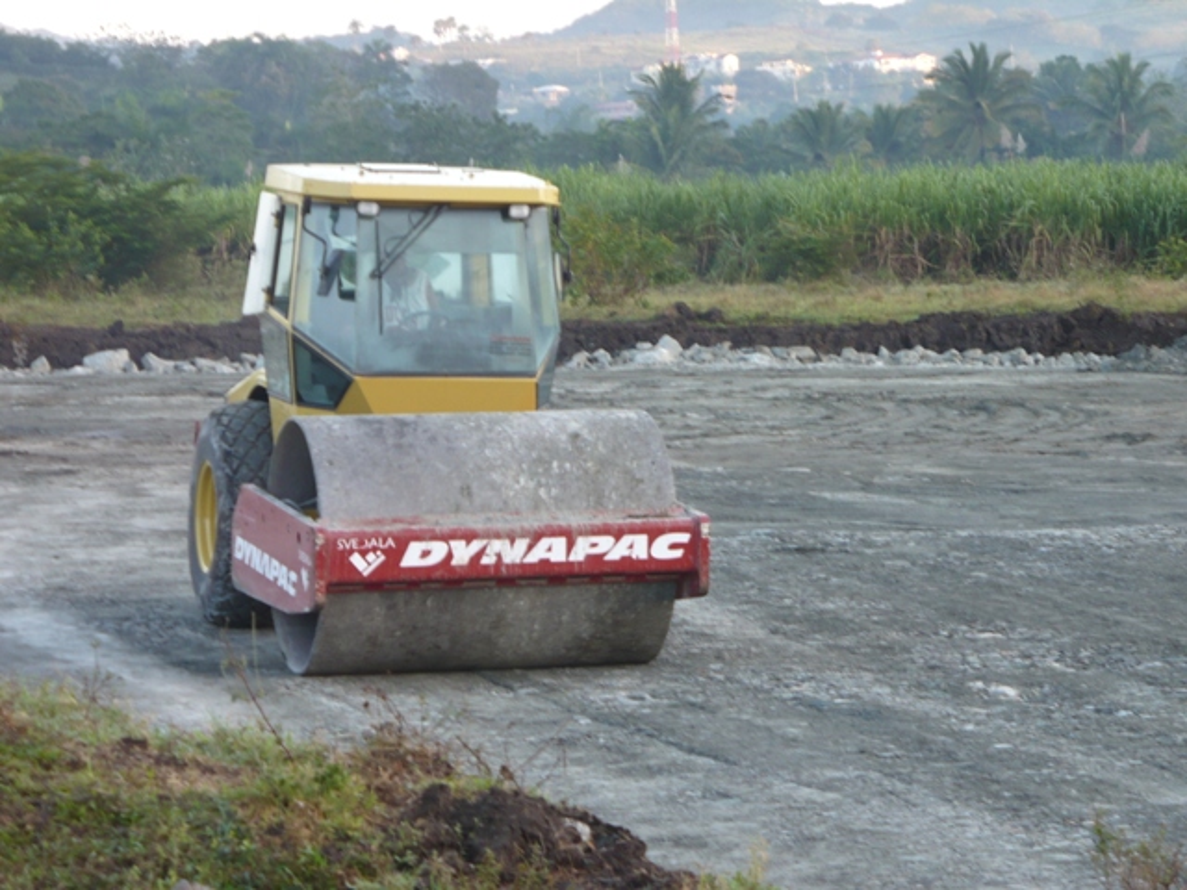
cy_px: 445
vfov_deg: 8.8
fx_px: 5761
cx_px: 594
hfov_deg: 11.8
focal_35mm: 168
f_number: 4.1
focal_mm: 27.7
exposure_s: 1/40
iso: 100
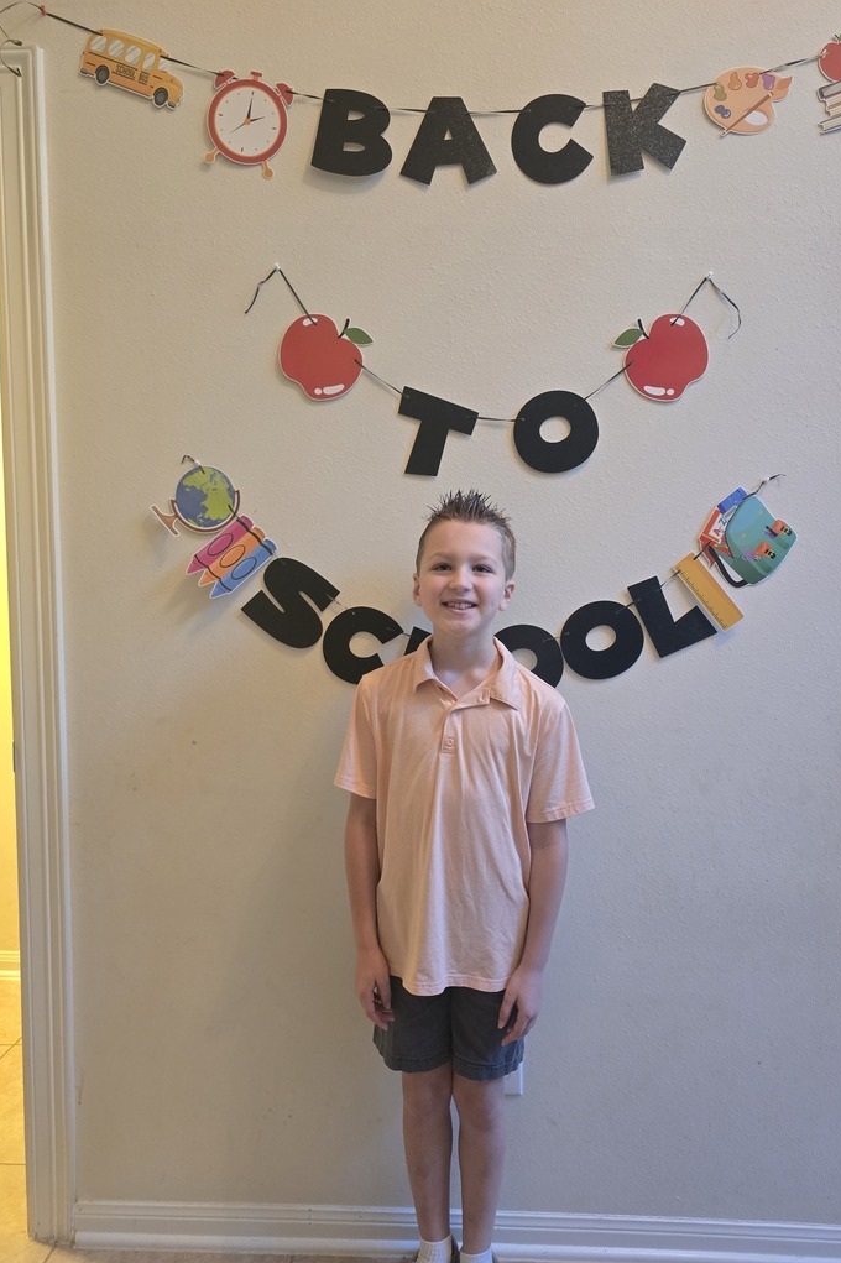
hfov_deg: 53.0
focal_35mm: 24
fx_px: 842
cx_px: 471
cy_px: 631
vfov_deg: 73.8
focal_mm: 6.3
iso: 640
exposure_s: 1/60
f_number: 1.7
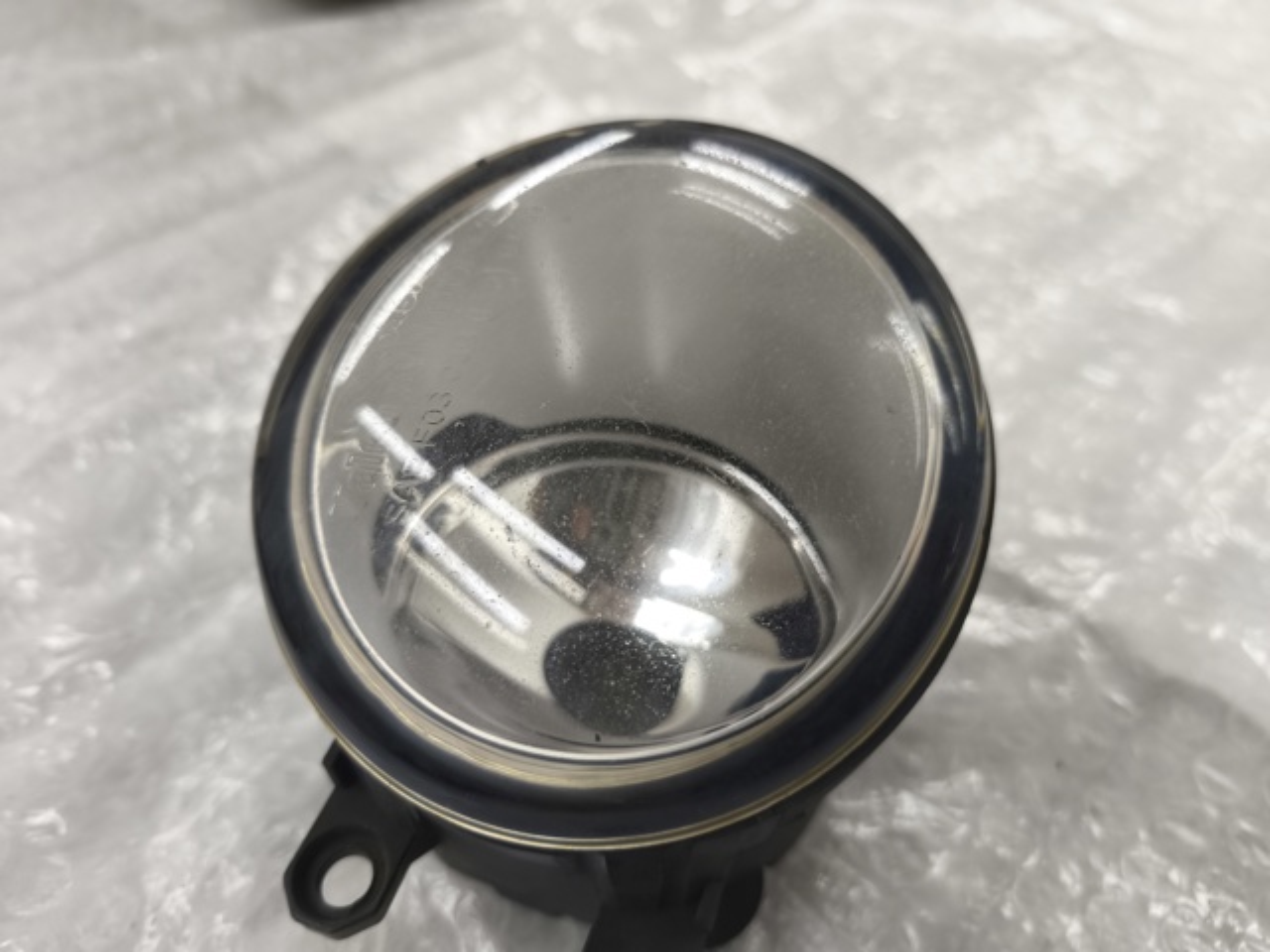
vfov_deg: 58.9
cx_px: 635
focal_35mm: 23
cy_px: 476
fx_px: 844
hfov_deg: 73.9
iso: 250
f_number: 1.7
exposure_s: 1/100
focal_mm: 5.35
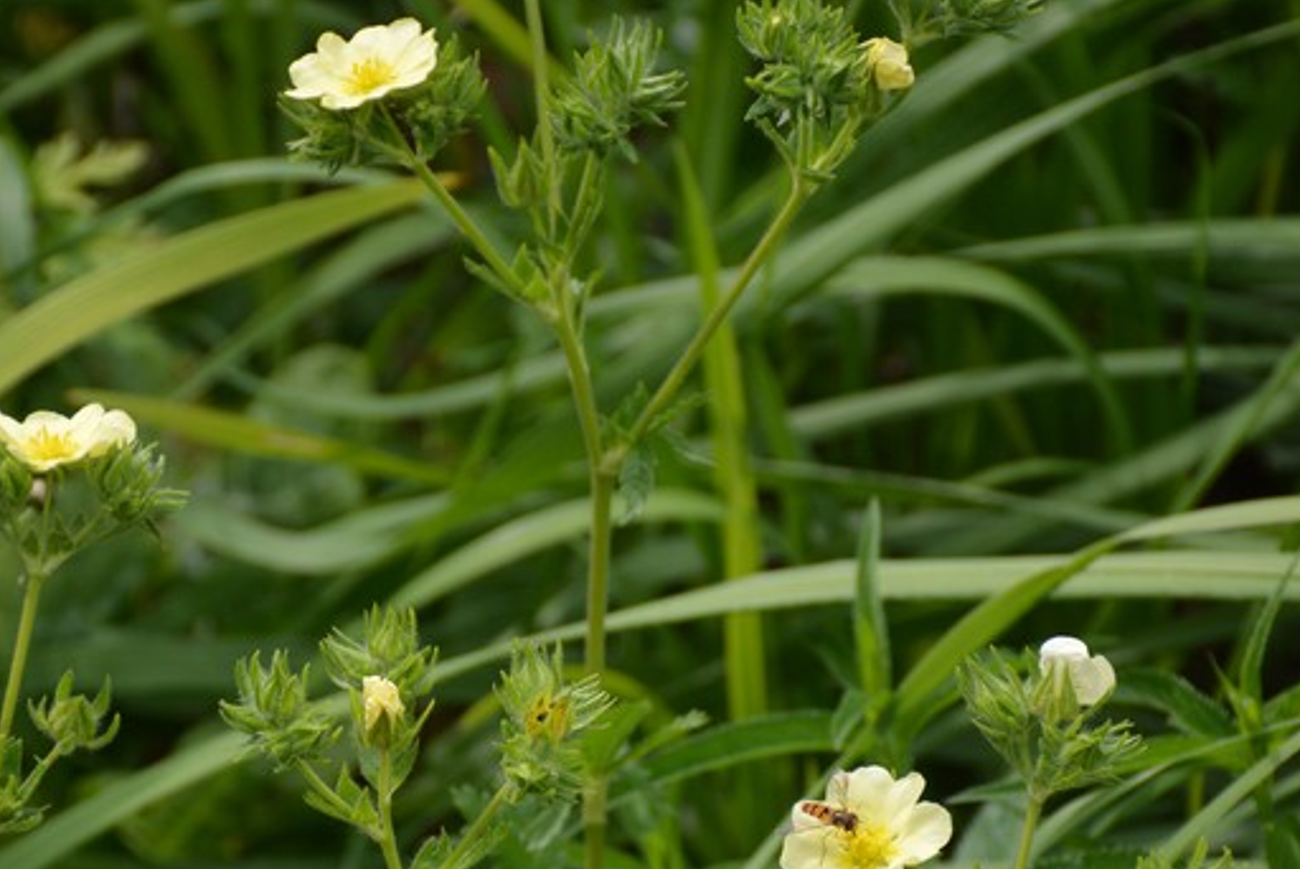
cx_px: 404
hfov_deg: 9.8
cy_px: 769
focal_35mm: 210
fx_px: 7587
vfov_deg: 6.5
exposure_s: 1/500
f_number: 5.6
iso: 250
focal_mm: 70
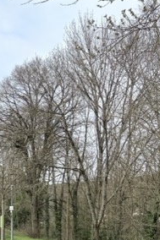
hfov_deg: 21.1
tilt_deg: +6.5
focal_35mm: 61
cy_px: 184
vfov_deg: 32.2
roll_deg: -2.1
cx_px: -19
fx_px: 407
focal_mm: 5.96
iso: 50
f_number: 1.6
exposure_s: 1/3125
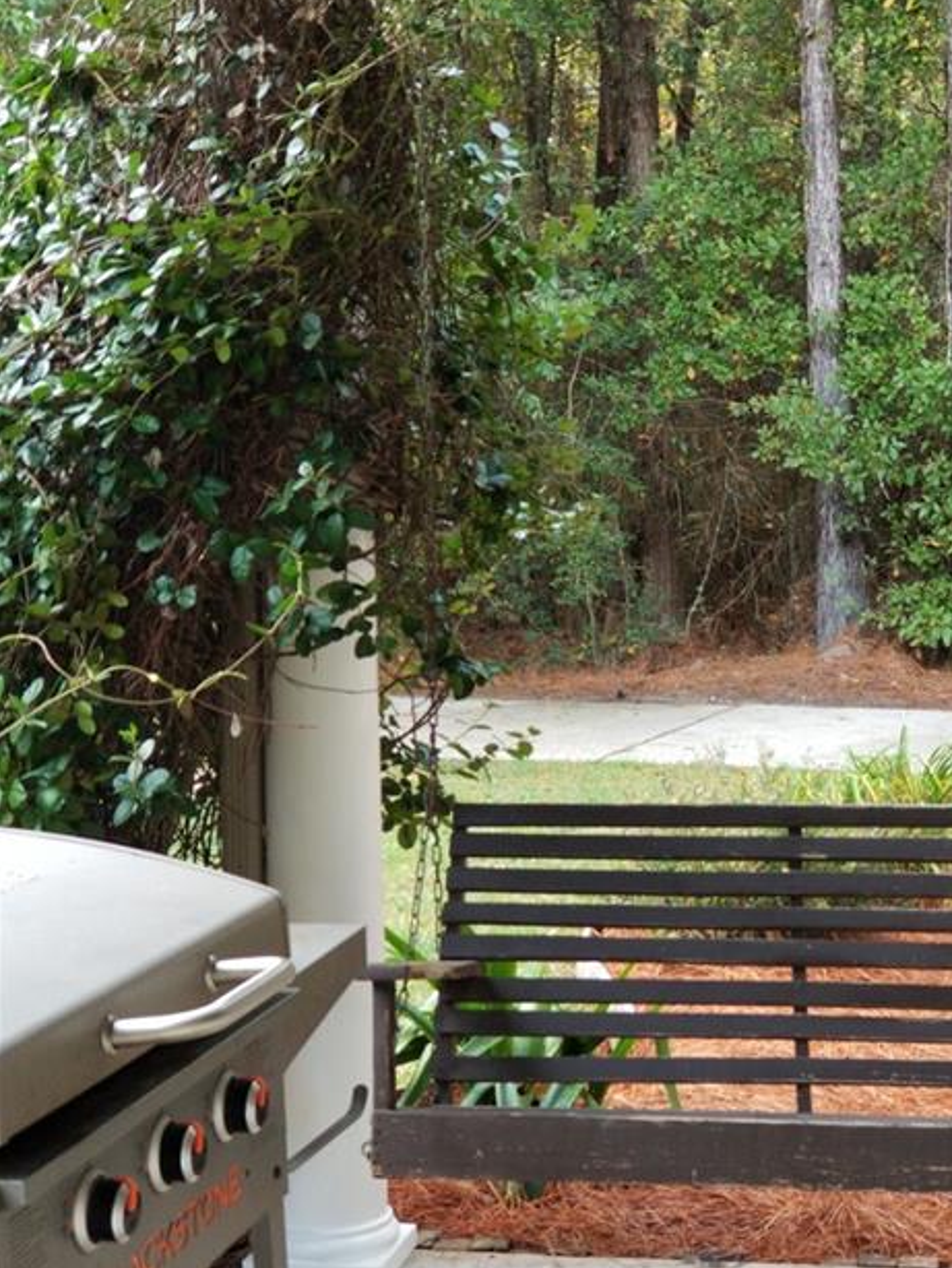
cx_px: 593
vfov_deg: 29.7
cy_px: 779
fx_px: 2382
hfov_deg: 22.6
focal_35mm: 65
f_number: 2.4
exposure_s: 1/30
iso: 50
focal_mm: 6
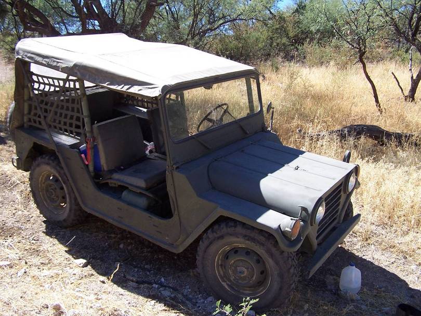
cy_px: 158
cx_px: 210
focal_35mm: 38
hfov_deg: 49.0
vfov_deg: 37.7
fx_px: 462
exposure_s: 1/500
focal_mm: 6.3
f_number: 2.8
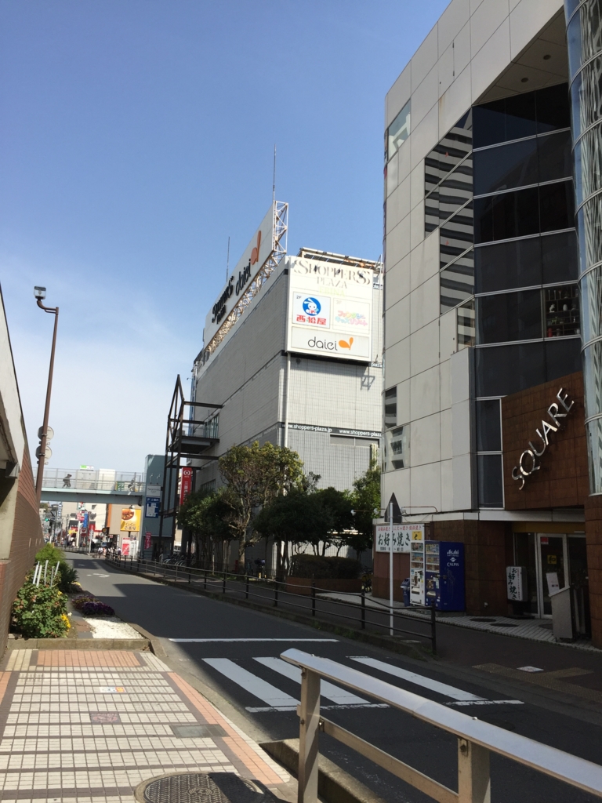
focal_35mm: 29
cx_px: 301
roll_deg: -1.7
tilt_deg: +8.0
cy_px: 402
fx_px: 672
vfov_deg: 61.7
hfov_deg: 48.2
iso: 32
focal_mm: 4.15
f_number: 2.2
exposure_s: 1/2083
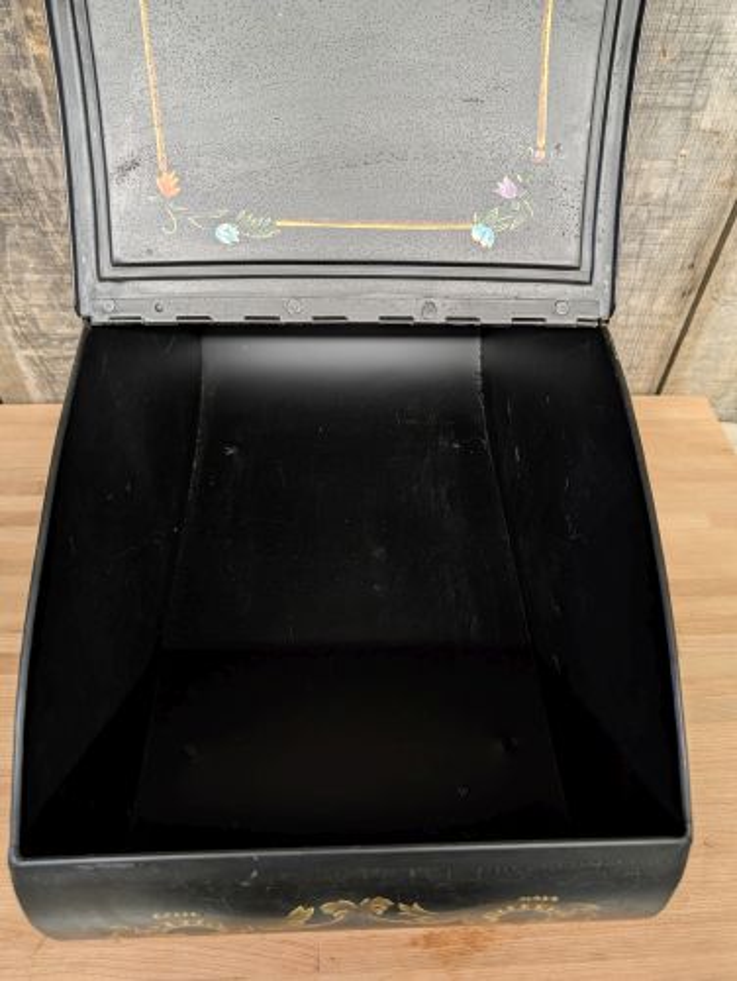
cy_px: 490
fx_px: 680
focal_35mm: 24
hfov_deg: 56.9
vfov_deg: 71.5
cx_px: 368
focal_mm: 6.9
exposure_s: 1/24
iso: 326
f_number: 1.68
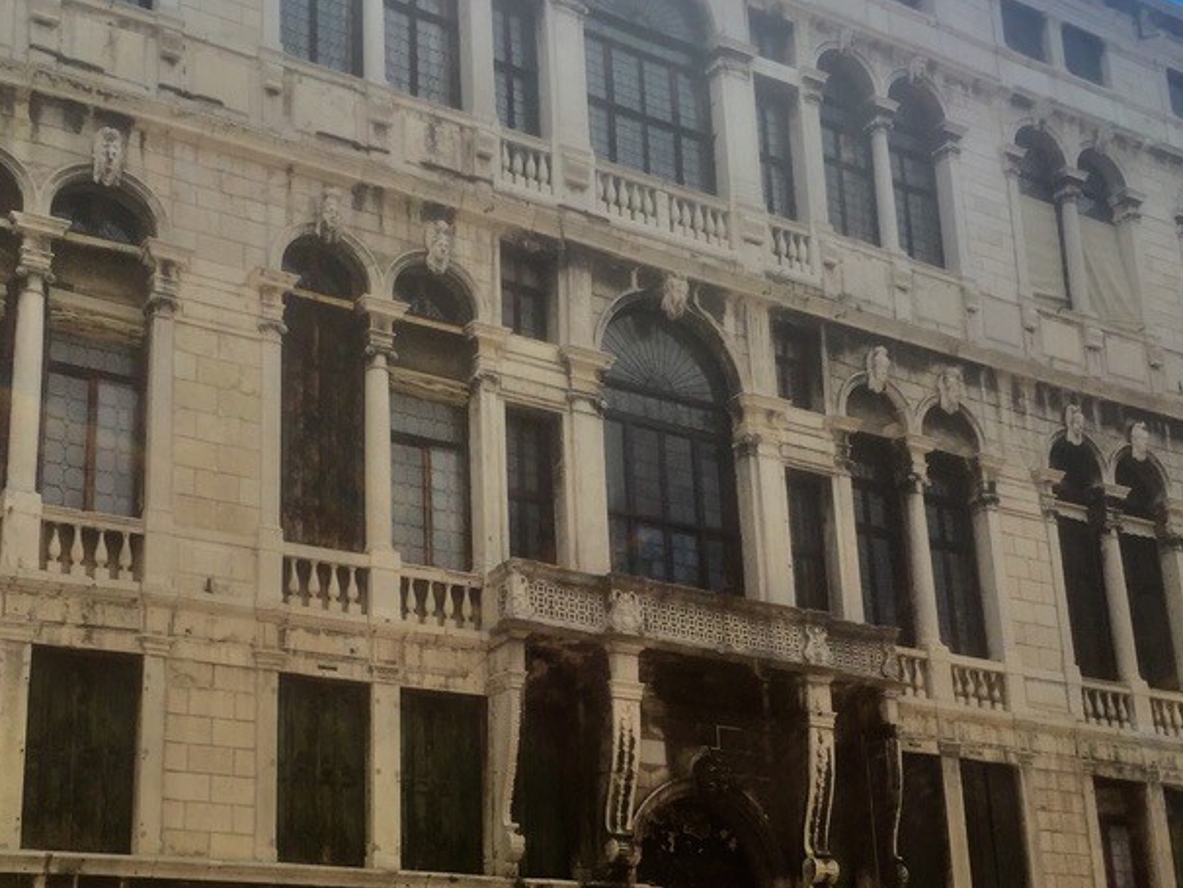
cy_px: 621
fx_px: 1675
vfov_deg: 29.4
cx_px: 551
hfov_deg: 38.9
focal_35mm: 49
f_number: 2.2
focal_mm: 4.15
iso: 32
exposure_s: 1/1883
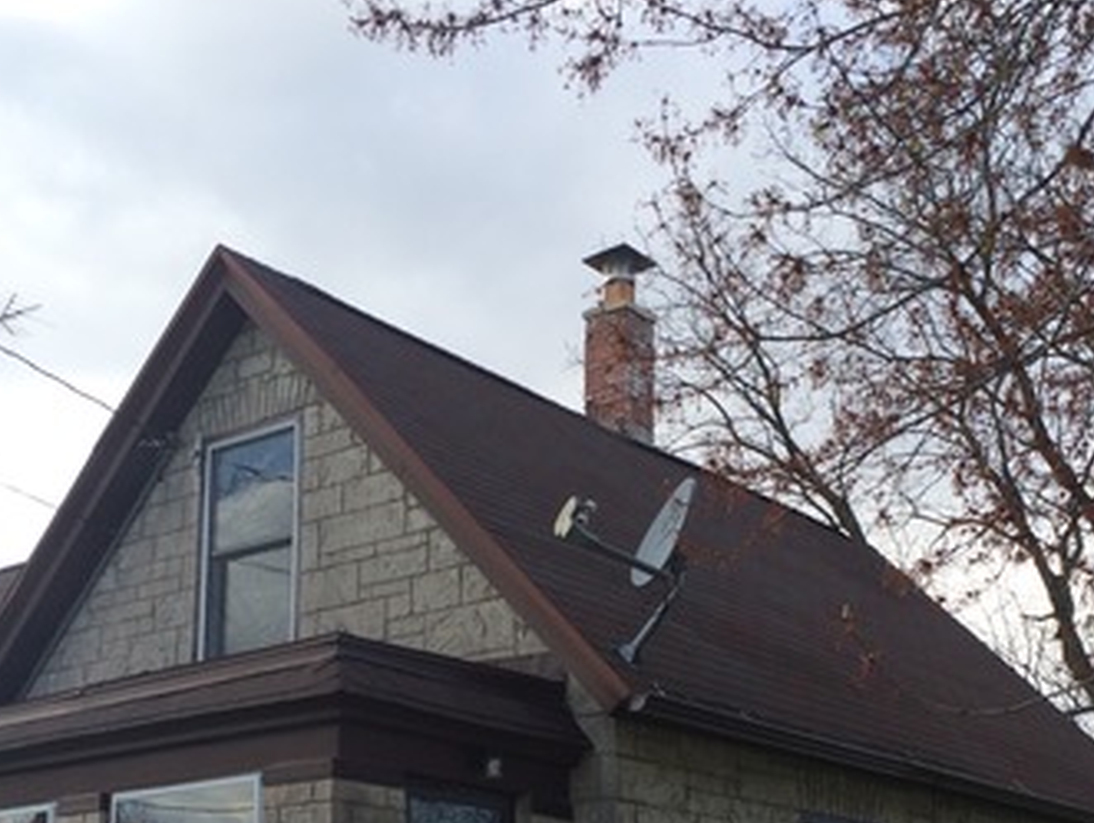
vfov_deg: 25.4
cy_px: 730
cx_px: 635
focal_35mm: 56
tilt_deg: +9.8
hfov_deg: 34.2
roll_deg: +1.1
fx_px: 1772
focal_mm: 4.15
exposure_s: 1/662
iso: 32
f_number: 2.2
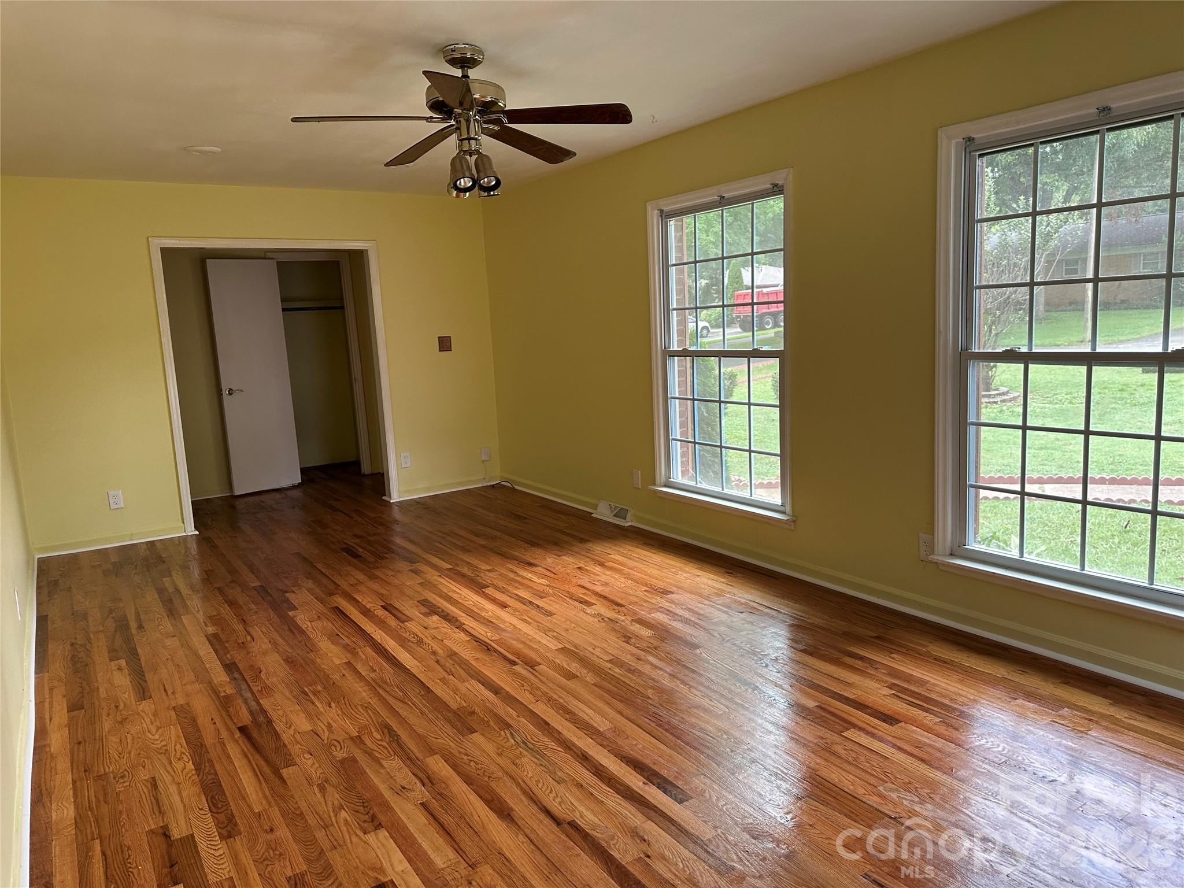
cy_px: 444
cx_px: 592
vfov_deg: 56.8
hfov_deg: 71.6
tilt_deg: -7.8
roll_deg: +2.4
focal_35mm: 24
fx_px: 821
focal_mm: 6.86
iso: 160
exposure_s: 1/121
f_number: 1.78
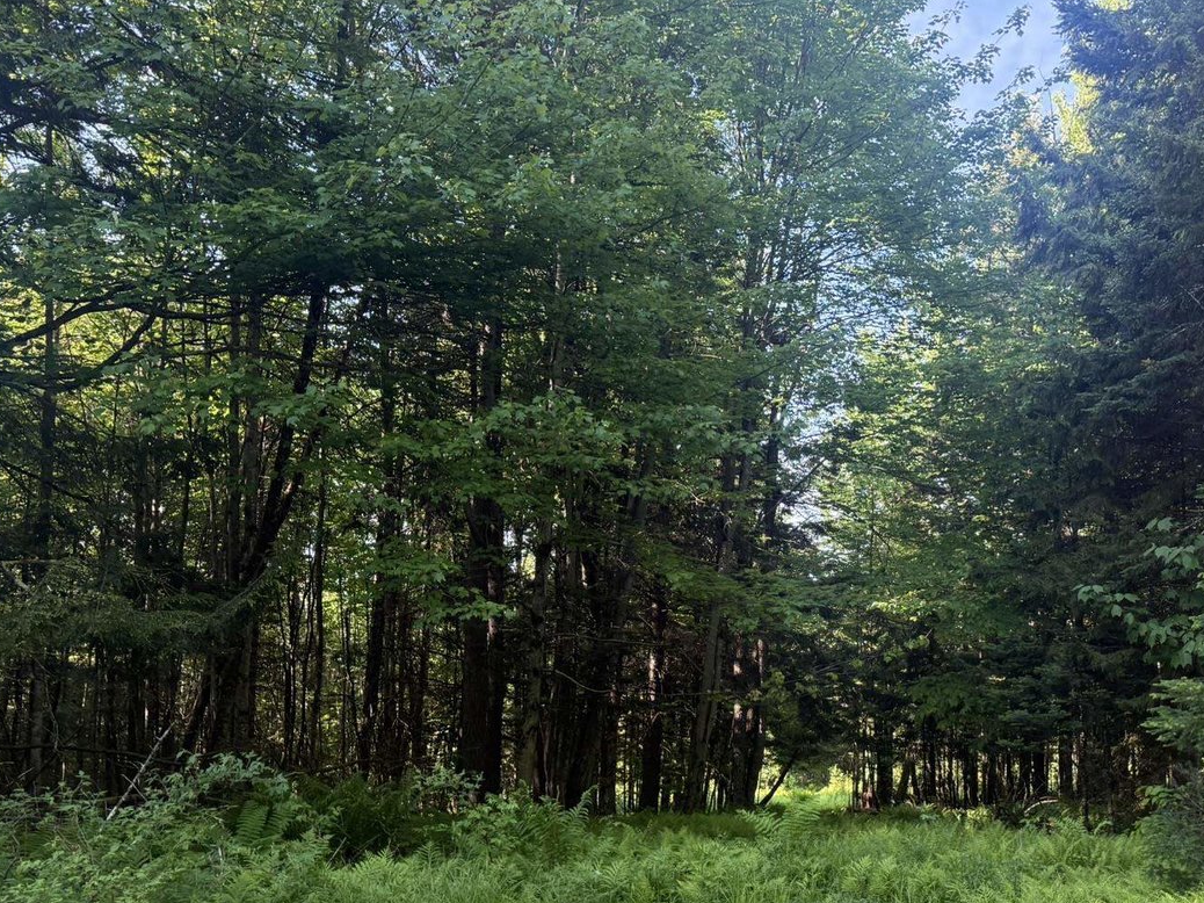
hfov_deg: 49.4
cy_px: 581
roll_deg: -2.7
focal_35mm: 37
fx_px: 1287
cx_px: 783
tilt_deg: +2.1
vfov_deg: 38.3
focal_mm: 6.76
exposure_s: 1/238
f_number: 1.78
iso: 160
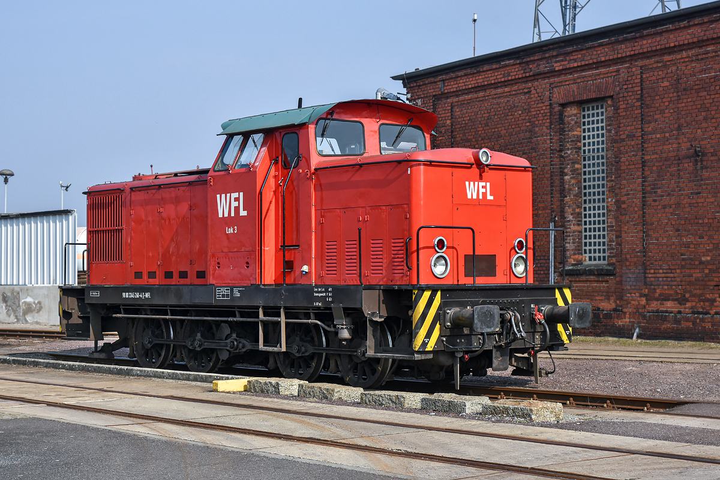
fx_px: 1260
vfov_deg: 21.6
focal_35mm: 63
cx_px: 360
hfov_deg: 31.9
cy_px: 240
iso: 200
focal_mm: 42
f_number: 8
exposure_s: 1/800
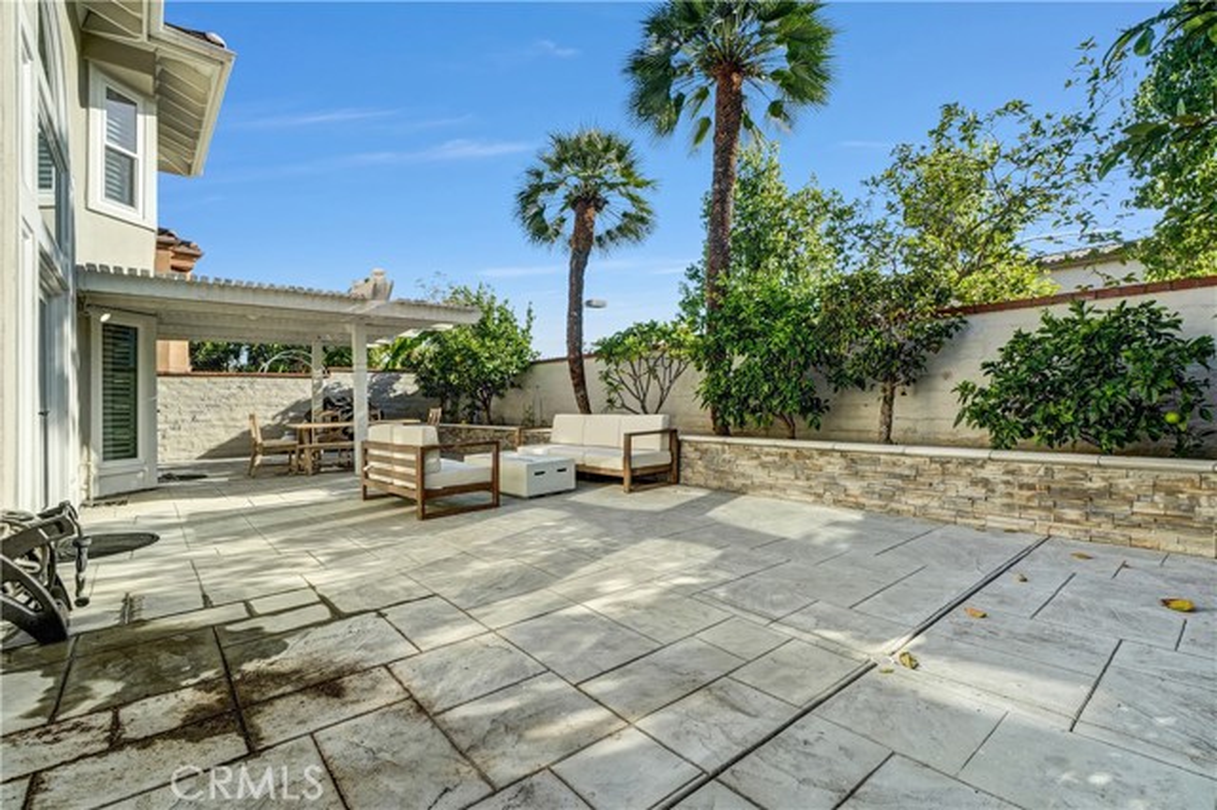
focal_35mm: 15
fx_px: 507
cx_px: 608
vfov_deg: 77.3
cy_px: 405
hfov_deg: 100.4
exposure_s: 1/320
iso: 400
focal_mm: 10
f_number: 9
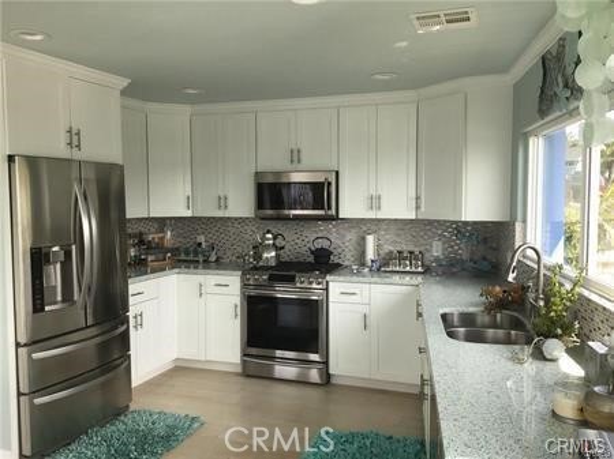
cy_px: 230
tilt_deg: -4.7
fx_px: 550
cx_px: 307
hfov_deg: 58.4
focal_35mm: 31
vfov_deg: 45.4
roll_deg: +1.8
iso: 25
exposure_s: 1/135
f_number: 2.4
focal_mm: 3.3
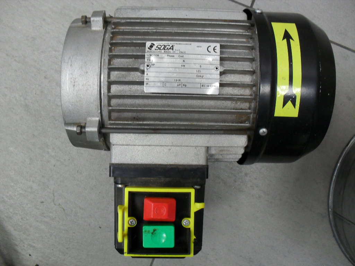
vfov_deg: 40.7
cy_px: 133
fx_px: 359
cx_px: 178
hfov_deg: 52.6
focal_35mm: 35
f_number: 3.2
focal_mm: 6.3
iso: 200
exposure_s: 1/30
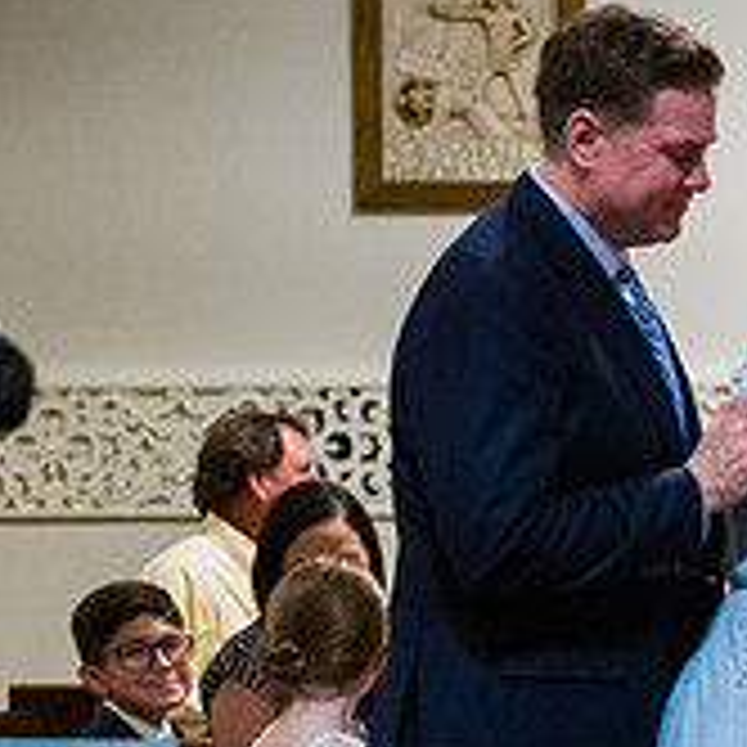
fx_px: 4346
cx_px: 1156
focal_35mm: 178
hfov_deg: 9.5
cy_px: 770
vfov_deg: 9.7
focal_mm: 60
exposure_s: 1/400
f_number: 3.2
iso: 6400
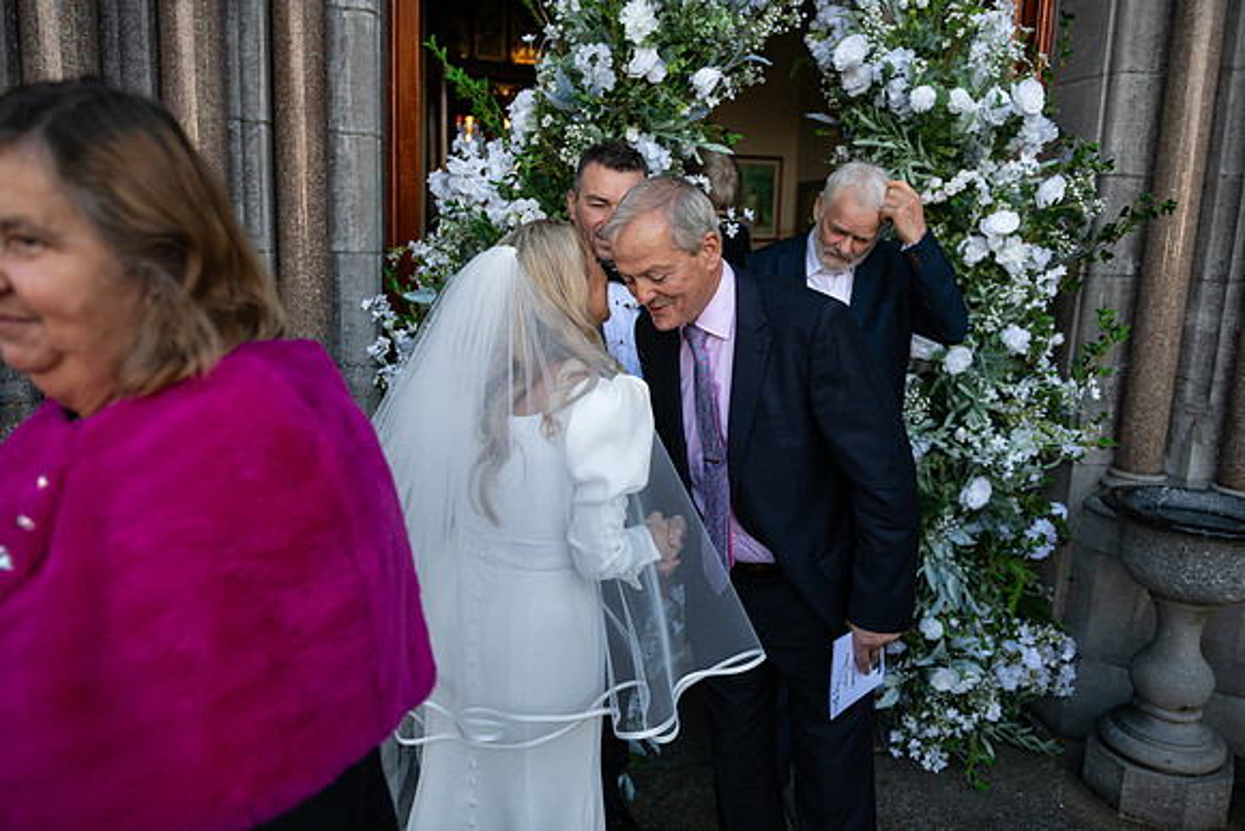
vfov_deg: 48.0
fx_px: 934
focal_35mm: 27
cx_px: 622
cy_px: 416
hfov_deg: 67.4
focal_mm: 27
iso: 500
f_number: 3.5
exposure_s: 1/1600
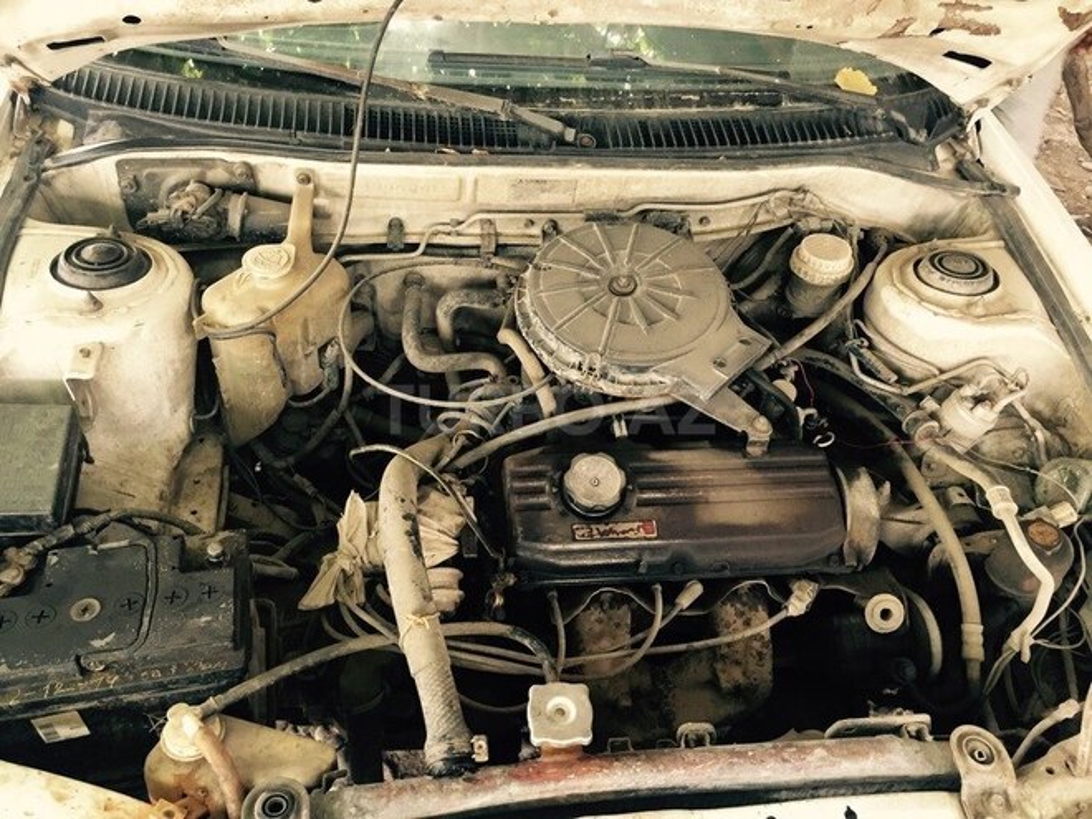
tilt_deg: -43.3
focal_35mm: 29
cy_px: 410
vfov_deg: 48.2
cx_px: 546
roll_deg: -8.0
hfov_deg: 61.7
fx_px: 915
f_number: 2.2
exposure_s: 1/33
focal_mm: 4.15
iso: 200
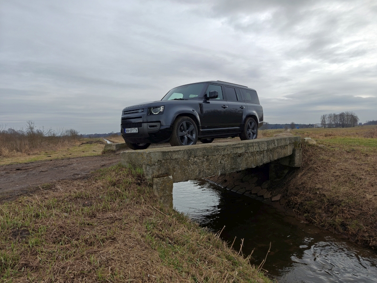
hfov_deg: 73.9
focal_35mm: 23
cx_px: 188
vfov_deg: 58.9
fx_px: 250
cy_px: 142
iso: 50
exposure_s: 1/795
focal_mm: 6.06
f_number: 1.6
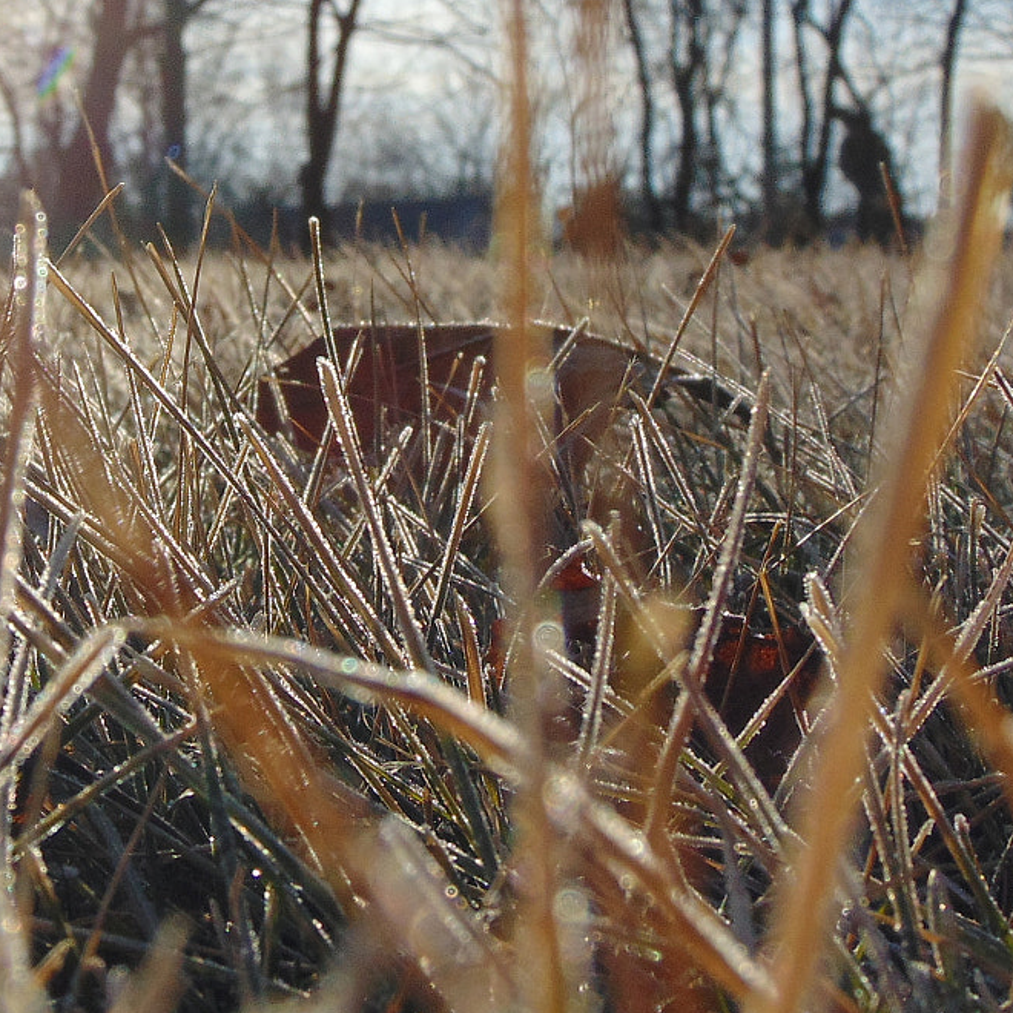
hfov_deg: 19.1
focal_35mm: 90
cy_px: 269
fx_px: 2980
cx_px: 212
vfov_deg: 19.2
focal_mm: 7.6
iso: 80
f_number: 8.7
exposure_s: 1/320
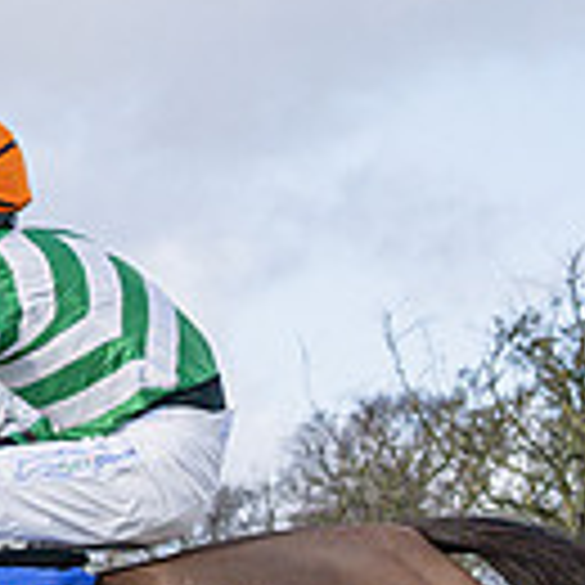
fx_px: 4971
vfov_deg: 6.7
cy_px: 832
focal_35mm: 260
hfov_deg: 6.4
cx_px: -761
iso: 400
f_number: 4
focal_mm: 35
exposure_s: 1/1600
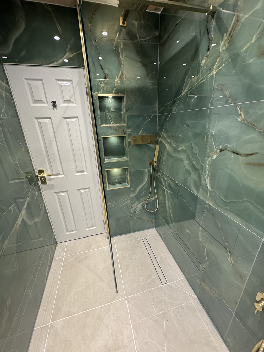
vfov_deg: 102.1
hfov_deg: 85.7
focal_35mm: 14
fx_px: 142
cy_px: 176
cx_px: 132
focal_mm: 2.22
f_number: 2.2
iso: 320
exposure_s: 1/100
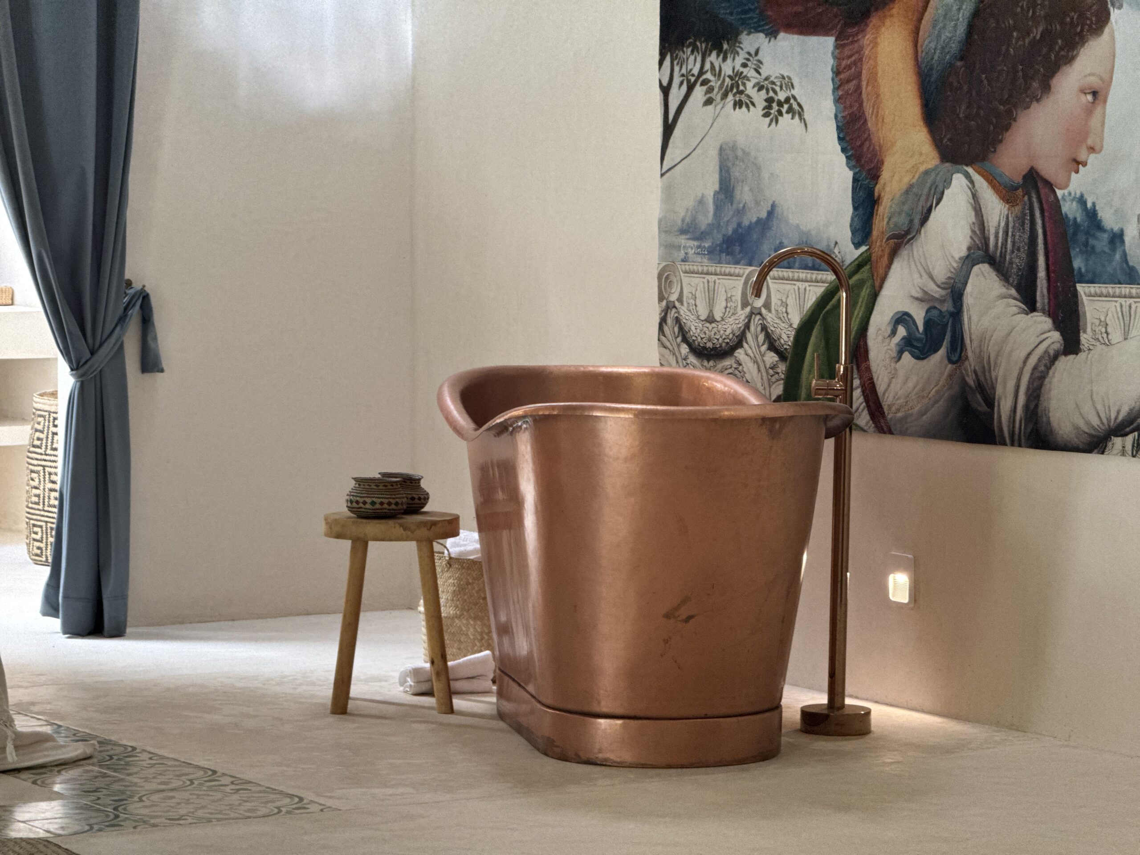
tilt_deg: -2.8
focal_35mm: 120
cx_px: 570
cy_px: 428
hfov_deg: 16.4
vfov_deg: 12.3
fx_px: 3952
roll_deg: +1.4
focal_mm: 15.66
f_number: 2.8
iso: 400
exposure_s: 1/106
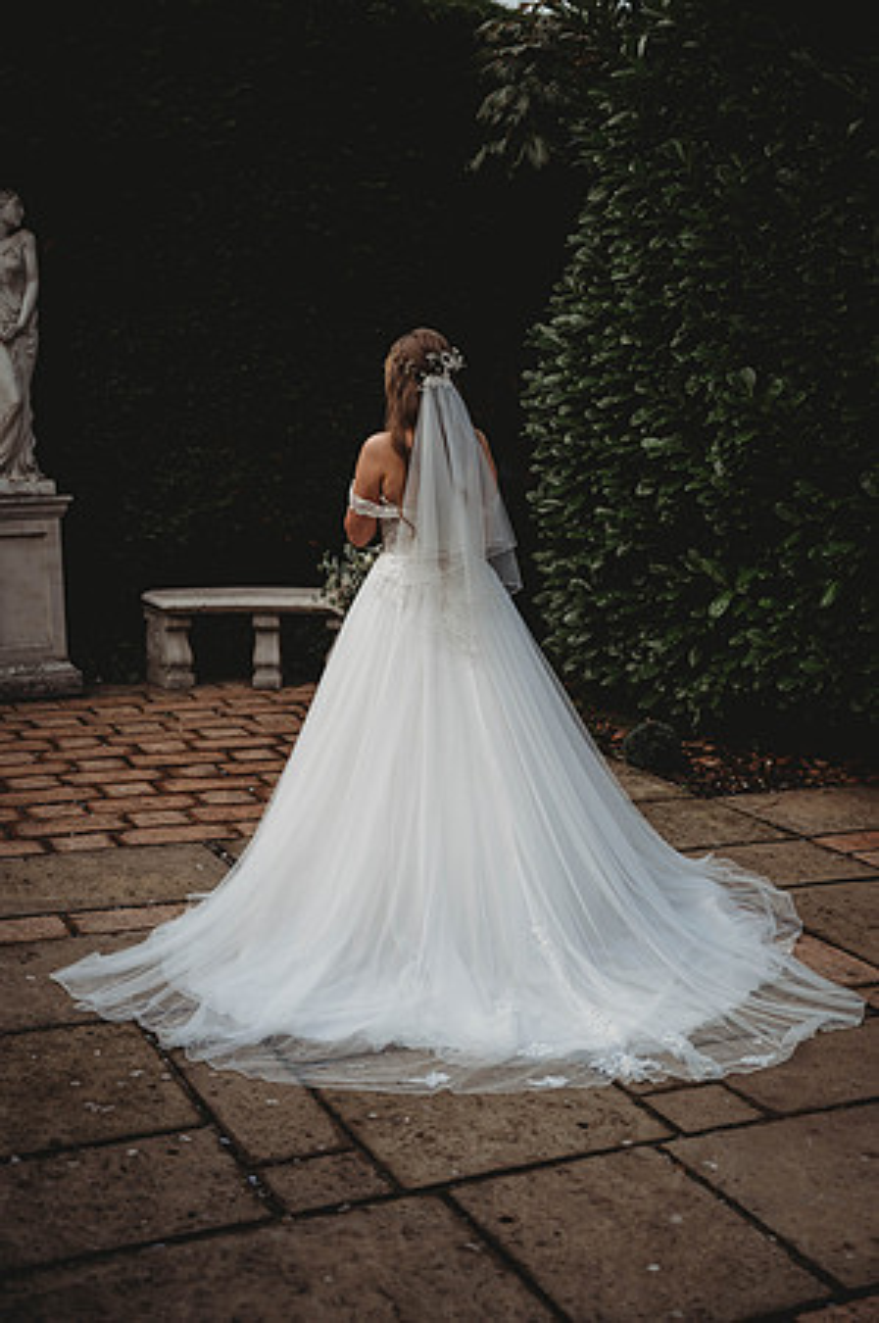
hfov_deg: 30.4
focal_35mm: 44
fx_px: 1615
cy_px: 662
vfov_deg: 44.5
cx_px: 440
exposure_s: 1/1000
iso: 100
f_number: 2.8
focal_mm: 44
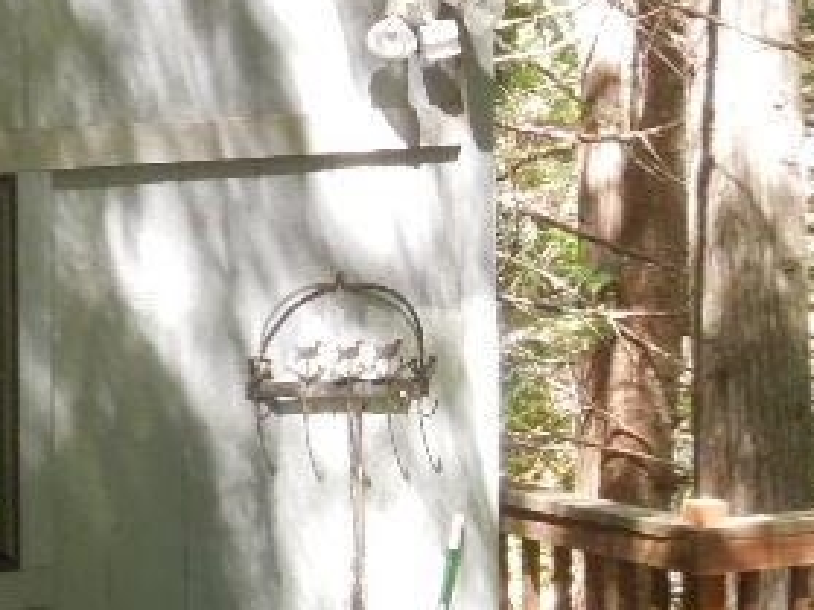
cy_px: 336
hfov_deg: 7.7
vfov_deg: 5.9
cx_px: -379
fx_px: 5947
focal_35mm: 253
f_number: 4.4
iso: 720
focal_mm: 12.5
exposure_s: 1/40
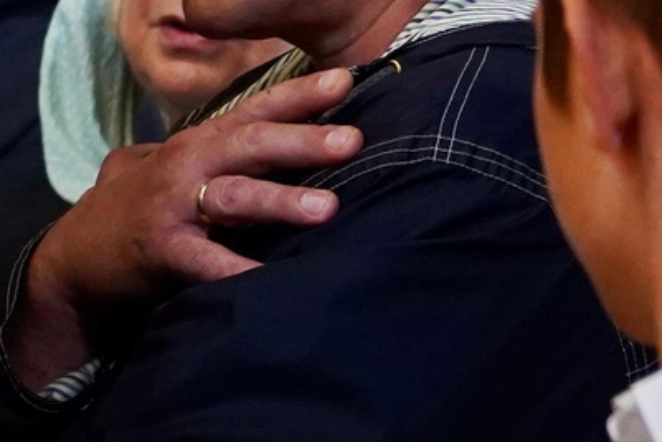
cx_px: -1096
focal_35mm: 272
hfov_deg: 7.0
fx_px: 5014
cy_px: -57
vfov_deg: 5.0
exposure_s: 1/125
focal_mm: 42.7
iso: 3200
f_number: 2.8
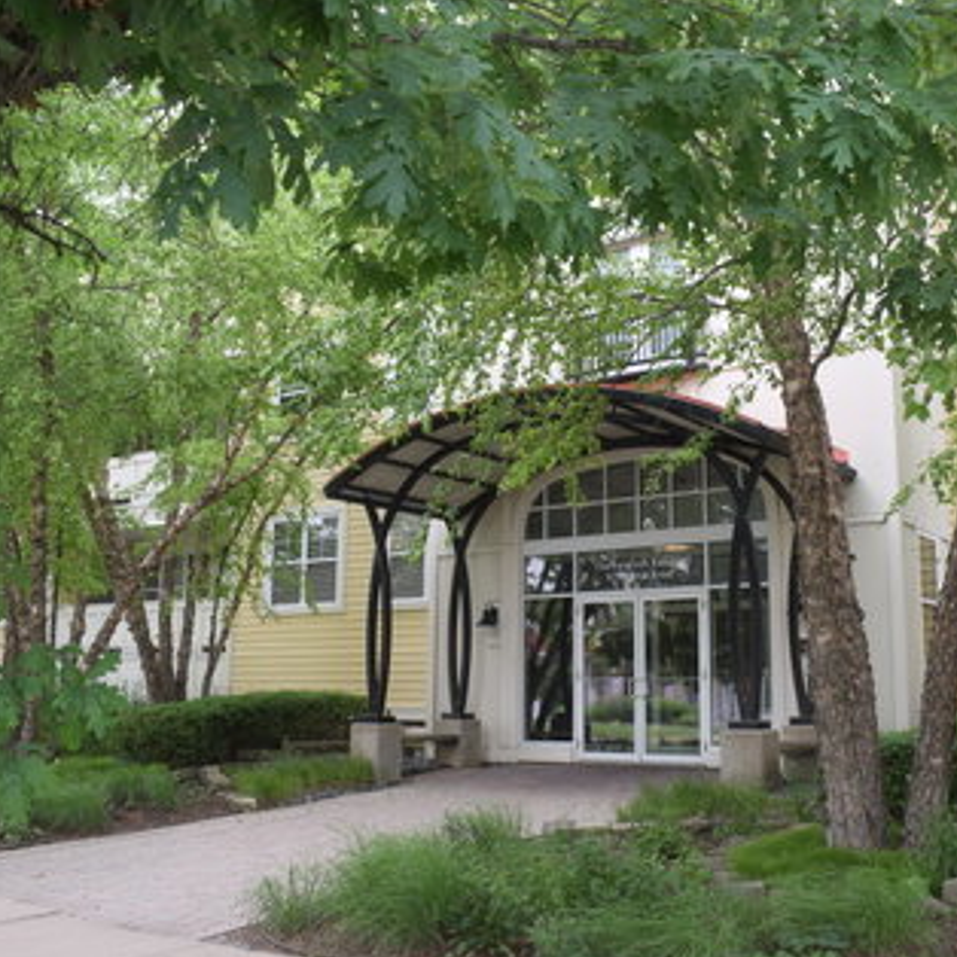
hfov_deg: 47.0
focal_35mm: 35
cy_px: 482
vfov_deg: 47.2
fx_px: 1095
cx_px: 565
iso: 400
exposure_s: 1/125
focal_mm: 18
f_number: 5.6
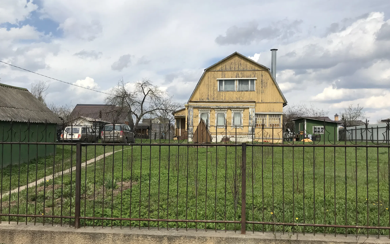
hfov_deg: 61.2
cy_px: 130
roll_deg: -0.2
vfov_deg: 40.6
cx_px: 197
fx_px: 329
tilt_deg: +3.3
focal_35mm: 31
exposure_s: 1/2994
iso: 20
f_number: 1.8
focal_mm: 3.99
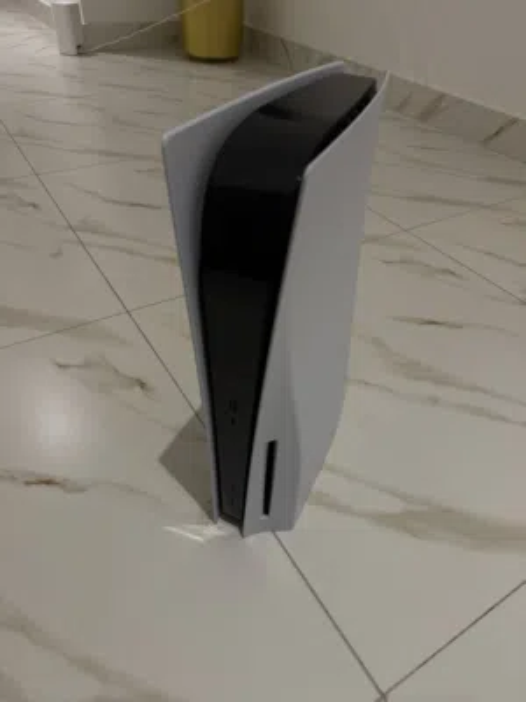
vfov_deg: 71.6
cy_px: 351
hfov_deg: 56.8
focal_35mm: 24
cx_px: 263
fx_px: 486
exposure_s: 1/50
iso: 125
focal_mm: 6.76
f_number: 1.78
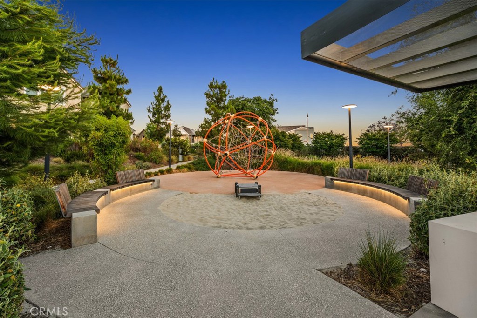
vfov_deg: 73.8
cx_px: 238
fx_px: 212
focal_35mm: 16
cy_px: 159
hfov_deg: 96.7
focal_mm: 16
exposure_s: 1/4
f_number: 8
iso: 400
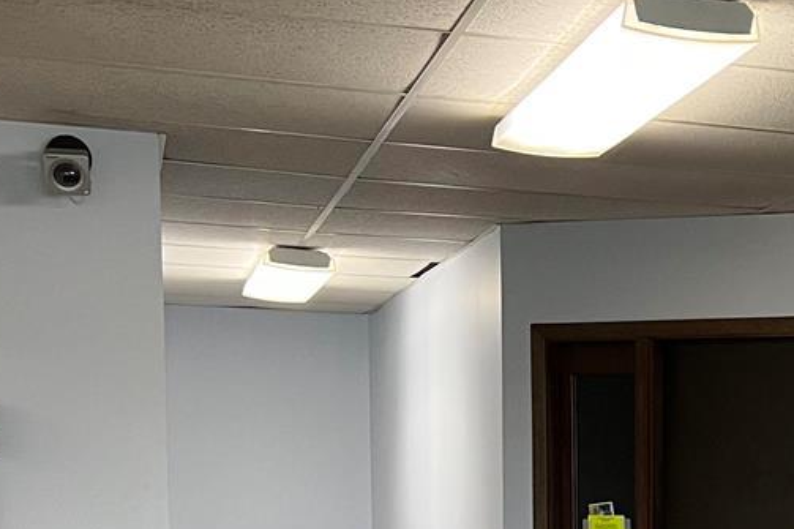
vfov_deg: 15.1
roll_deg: -1.0
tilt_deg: -5.9
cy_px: 714
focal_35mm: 86
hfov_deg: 22.6
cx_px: 810
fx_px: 1896
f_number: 1.5
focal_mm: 5.7
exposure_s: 1/60
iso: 160
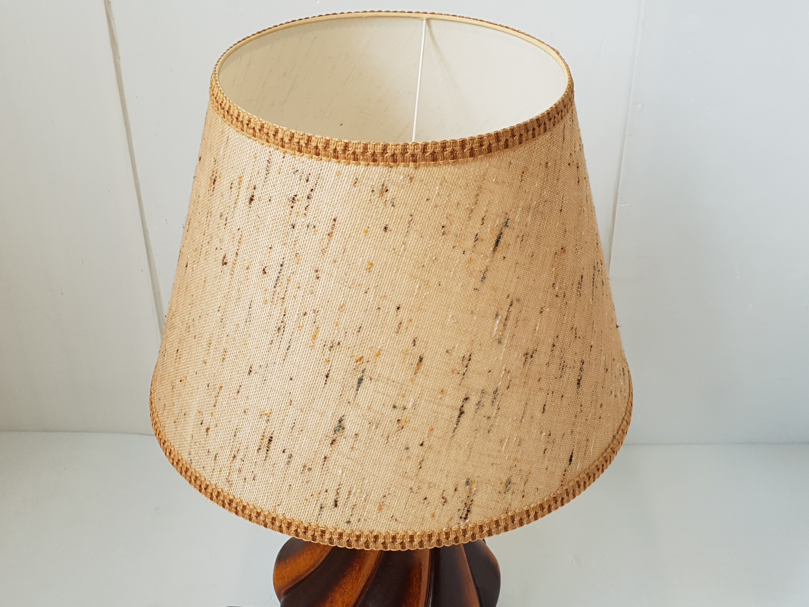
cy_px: 304
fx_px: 608
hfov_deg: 67.3
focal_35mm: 26
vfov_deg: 53.1
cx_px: 404
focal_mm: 4.3
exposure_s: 1/50
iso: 50
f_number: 2.4
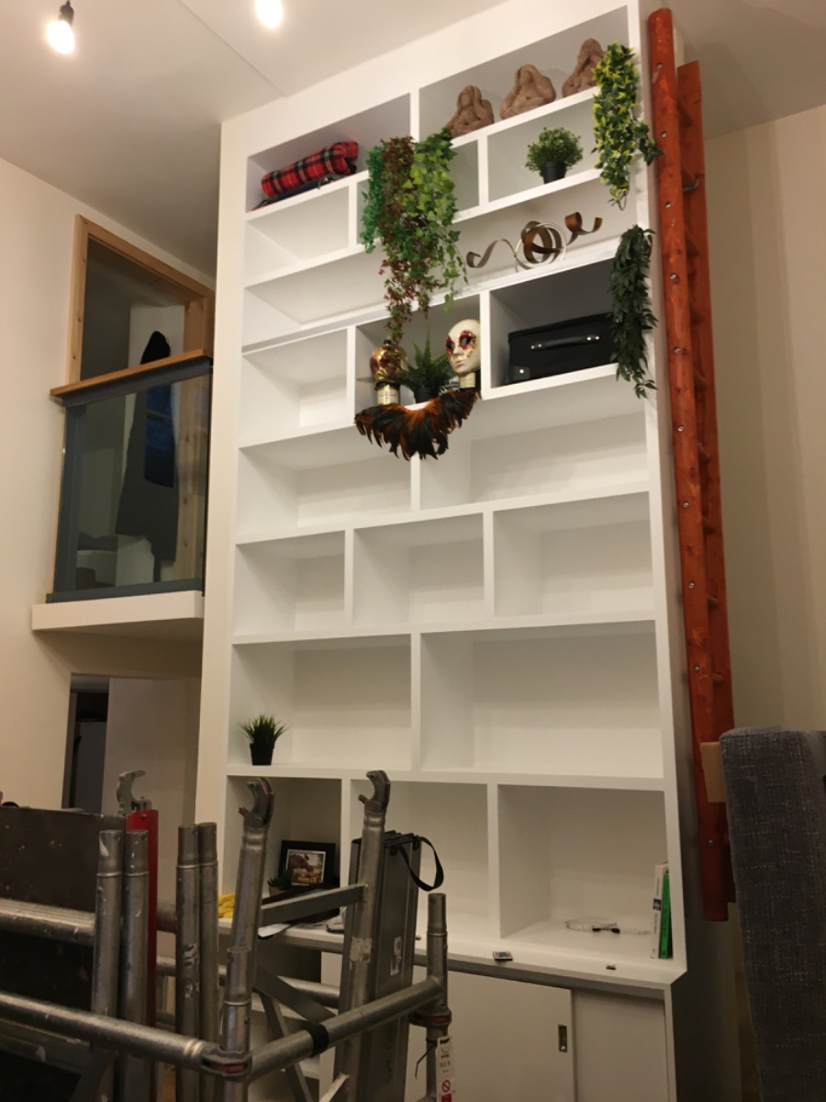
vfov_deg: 61.7
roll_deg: +0.9
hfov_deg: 48.2
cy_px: 551
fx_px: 923
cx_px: 413
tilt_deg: +11.5
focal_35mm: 29
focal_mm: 4.15
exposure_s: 1/33
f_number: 2.2
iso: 80
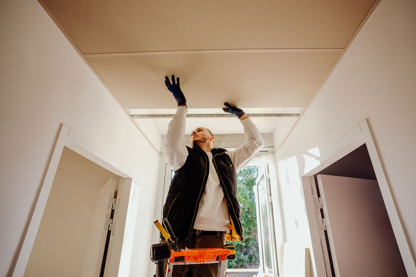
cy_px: 126
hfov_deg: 89.2
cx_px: 216
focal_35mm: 18
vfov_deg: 66.6
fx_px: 211
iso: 1000
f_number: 3.2
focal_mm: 16
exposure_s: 1/160
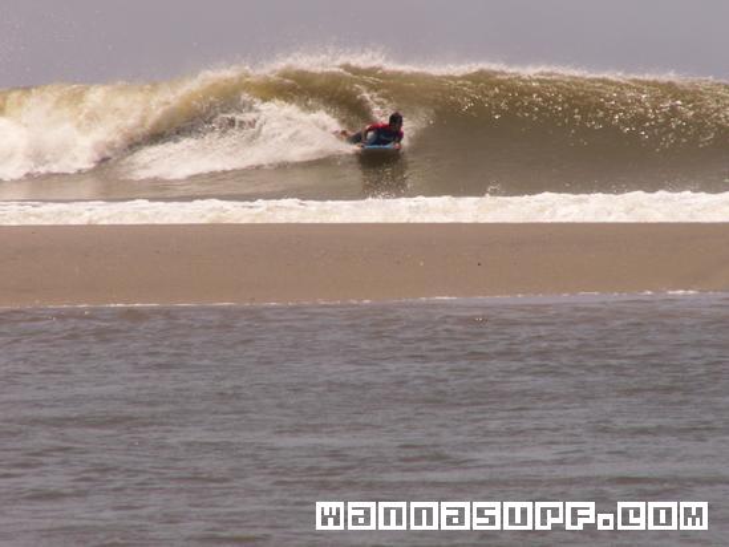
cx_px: 364
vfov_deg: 3.5
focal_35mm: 420
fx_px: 8847
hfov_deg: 4.7
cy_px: 274
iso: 50
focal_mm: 69.45
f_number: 8
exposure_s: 1/400
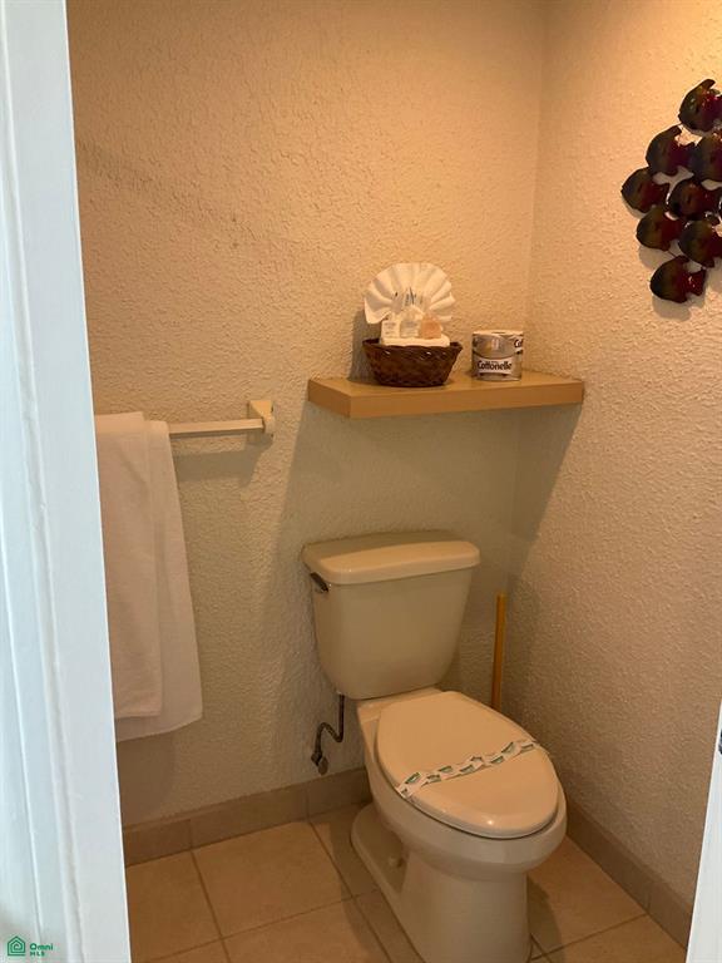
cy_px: 482
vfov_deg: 61.7
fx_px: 806
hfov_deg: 48.2
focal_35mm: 29
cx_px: 361
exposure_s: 1/60
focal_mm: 3
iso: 160
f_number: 1.8
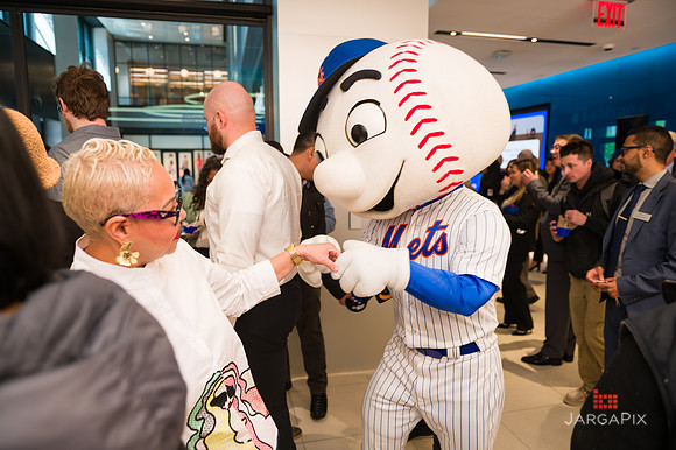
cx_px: 338
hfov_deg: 73.8
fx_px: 450
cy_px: 225
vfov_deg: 53.1
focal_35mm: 24
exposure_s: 1/200
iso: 400
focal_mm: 24
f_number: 4
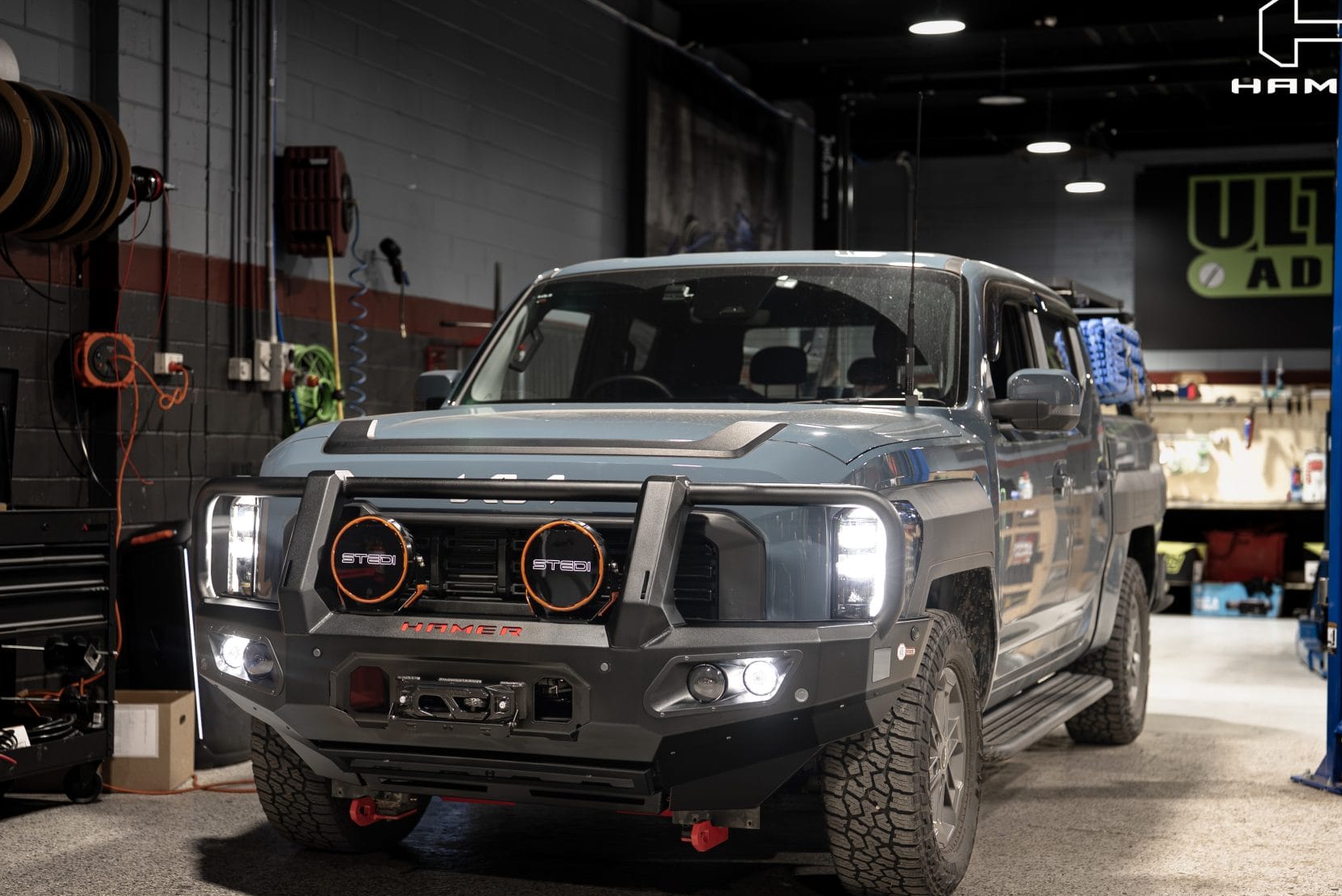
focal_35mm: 58
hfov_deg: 34.5
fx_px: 2163
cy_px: 491
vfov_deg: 23.4
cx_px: 667
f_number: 2.2
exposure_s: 1/160
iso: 1250
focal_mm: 50
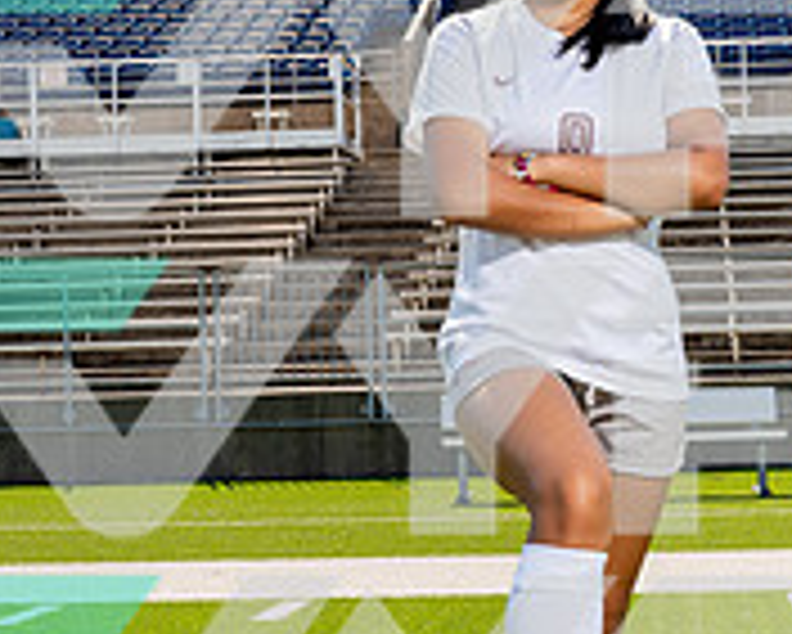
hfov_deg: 20.9
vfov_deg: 16.9
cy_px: 400
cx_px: 562
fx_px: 2134
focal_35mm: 91
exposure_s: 1/250
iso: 320
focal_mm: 38
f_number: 11
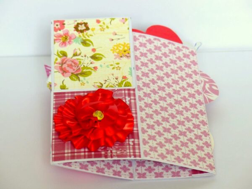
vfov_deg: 9.8
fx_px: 1107
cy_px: 94
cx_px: 126
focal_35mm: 152
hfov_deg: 13.0
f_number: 2.8
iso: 100
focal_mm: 27.4
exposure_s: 1/100
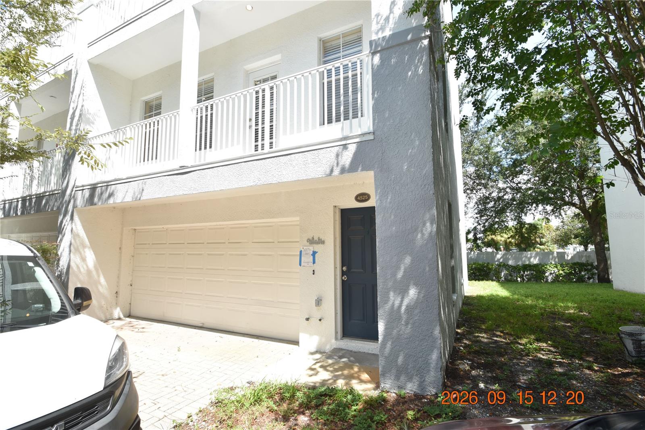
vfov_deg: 72.0
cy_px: 215
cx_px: 322
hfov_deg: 95.0
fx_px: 296
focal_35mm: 16
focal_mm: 11
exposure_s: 1/250
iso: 200
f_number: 8
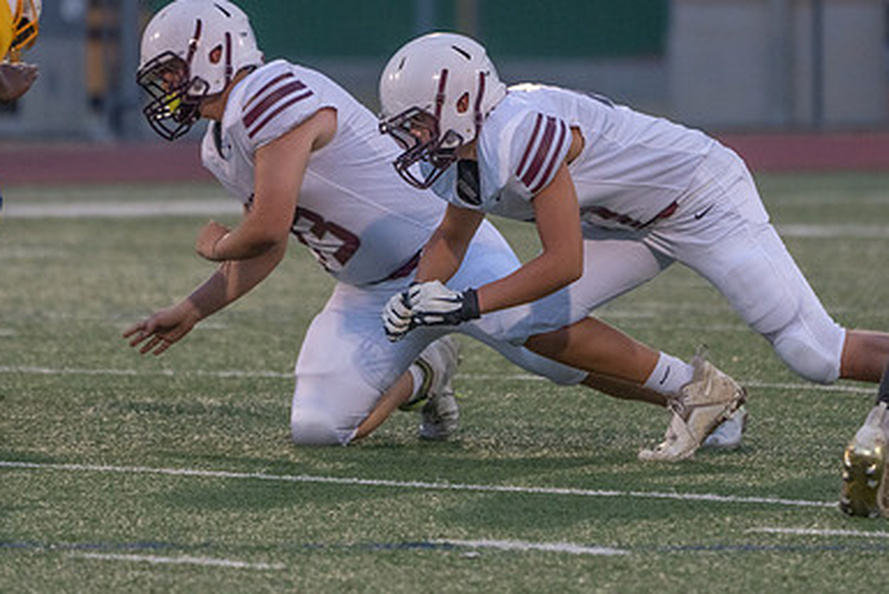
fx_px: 13018
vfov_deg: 2.6
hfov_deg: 3.9
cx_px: 436
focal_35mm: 527
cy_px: 151
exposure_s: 1/1000
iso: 4000
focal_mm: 327
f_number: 5.6
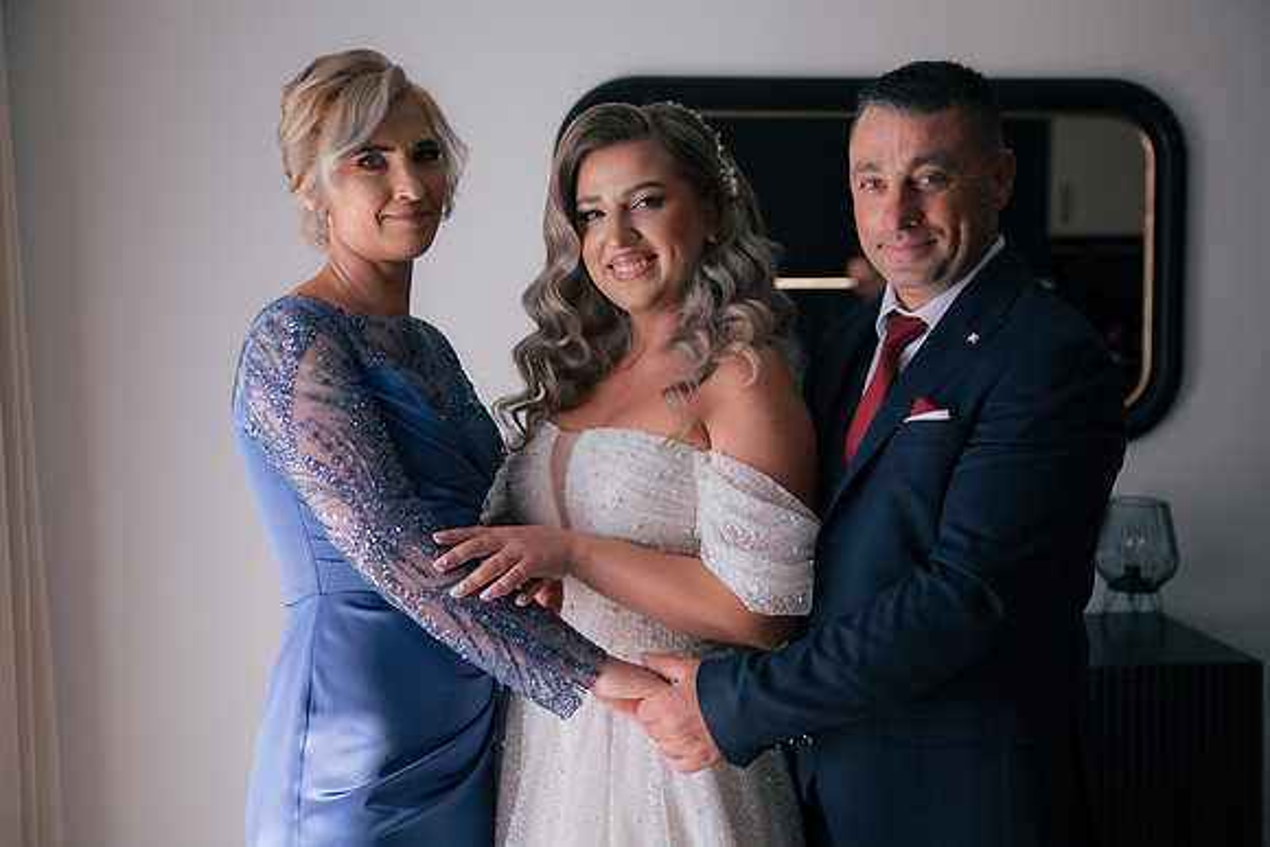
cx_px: 635
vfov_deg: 28.6
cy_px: 410
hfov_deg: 41.8
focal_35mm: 47
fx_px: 1665
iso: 250
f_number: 2.8
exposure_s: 1/320
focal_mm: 45
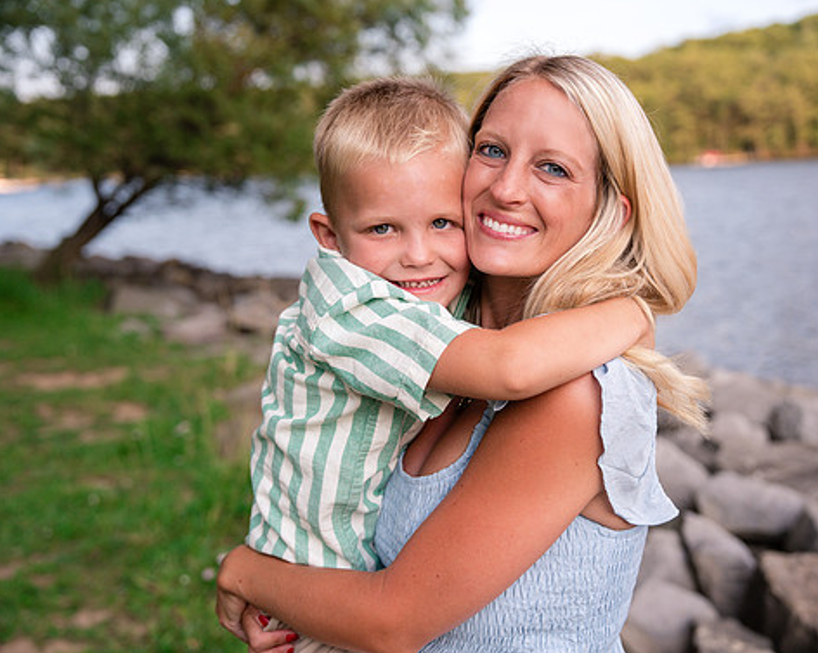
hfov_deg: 41.0
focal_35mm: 45
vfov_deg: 33.4
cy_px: 330
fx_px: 1089
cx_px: 496
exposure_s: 1/400
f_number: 3.2
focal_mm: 39
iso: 200
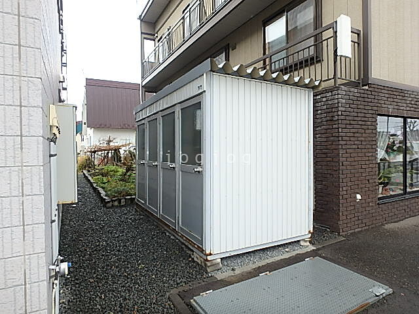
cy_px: 157
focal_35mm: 21
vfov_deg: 63.4
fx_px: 254
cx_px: 210
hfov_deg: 79.0
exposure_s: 1/160
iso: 125
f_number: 3.5
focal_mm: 3.7
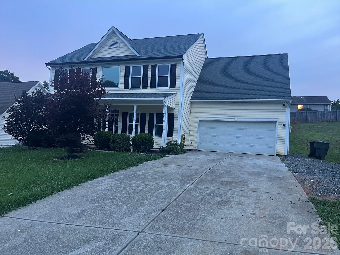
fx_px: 255
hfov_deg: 67.3
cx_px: 170
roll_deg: -2.8
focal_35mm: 26
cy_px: 128
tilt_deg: +3.5
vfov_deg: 53.1
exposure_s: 1/60
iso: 160
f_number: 1.6
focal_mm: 5.1
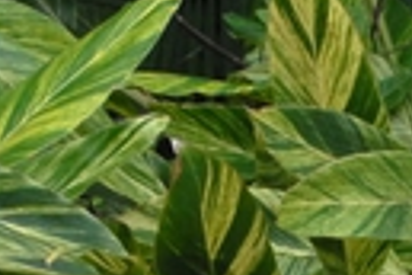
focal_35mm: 334
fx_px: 3822
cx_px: 348
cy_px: 373
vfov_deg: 4.1
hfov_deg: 6.2
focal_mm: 28
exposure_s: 1/160
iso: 400
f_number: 6.3
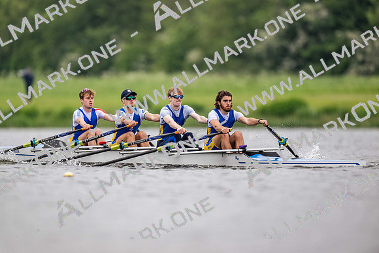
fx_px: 6318
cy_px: 126
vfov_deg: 2.3
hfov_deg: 3.4
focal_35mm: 600
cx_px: 190
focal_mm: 600
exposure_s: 1/2000
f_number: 4
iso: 1250
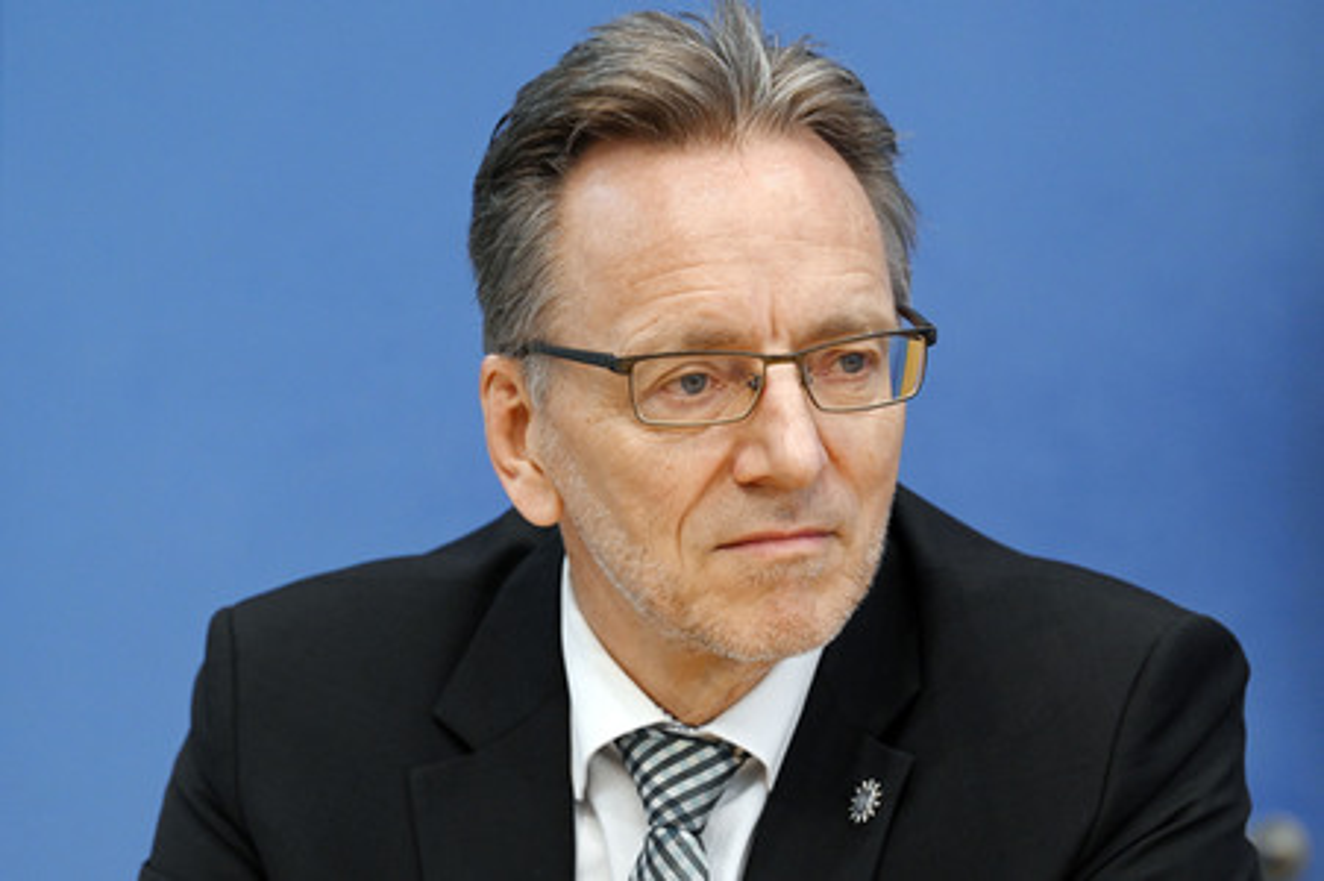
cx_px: 662
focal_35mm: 150
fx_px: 5512
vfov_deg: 9.1
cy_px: 440
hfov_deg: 13.7
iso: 3200
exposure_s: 1/500
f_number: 6.3
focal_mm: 150
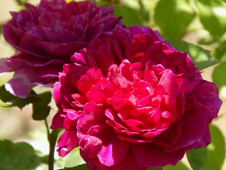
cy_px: 85
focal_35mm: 537
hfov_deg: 3.7
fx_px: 3506
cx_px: 113
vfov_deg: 2.8
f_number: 5.9
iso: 100
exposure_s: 1/125
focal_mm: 95.4
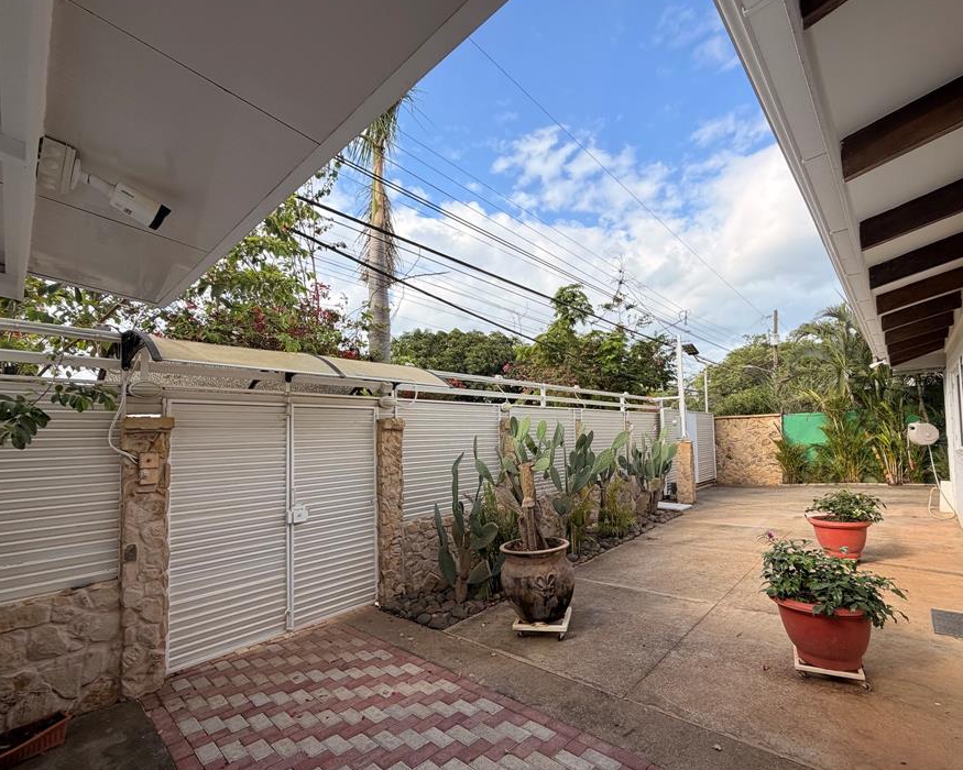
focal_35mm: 16
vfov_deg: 80.3
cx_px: 488
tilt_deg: +3.9
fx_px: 456
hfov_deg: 93.1
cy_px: 412
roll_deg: +2.2
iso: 40
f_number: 2.2
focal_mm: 2.22
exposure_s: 1/770
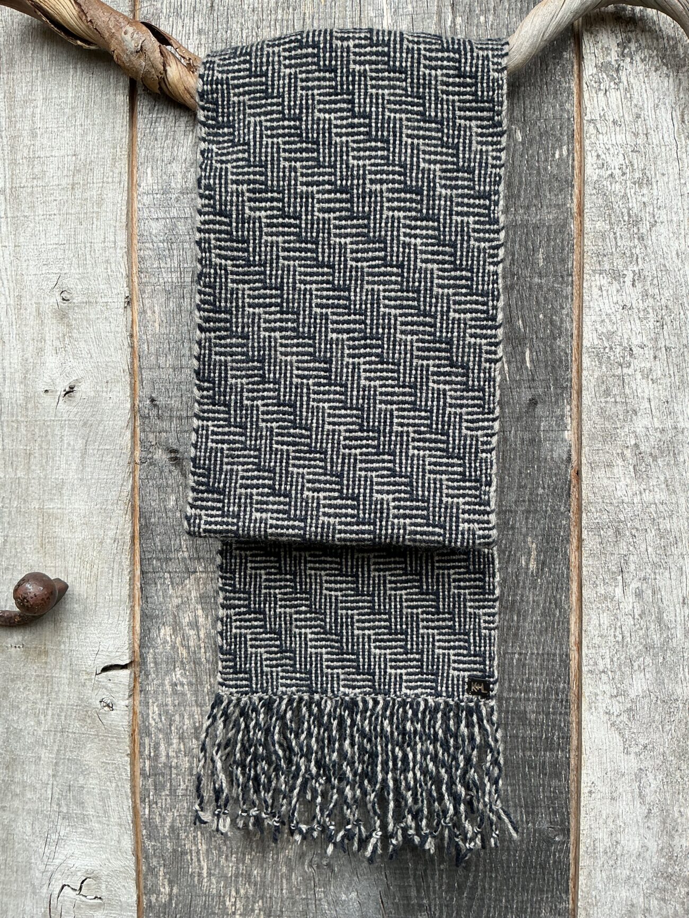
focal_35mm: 29
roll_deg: +0.0
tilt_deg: +0.3
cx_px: 344
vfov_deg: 61.7
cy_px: 459
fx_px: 770
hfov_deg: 48.2
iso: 25
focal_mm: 3
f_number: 1.8
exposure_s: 1/360
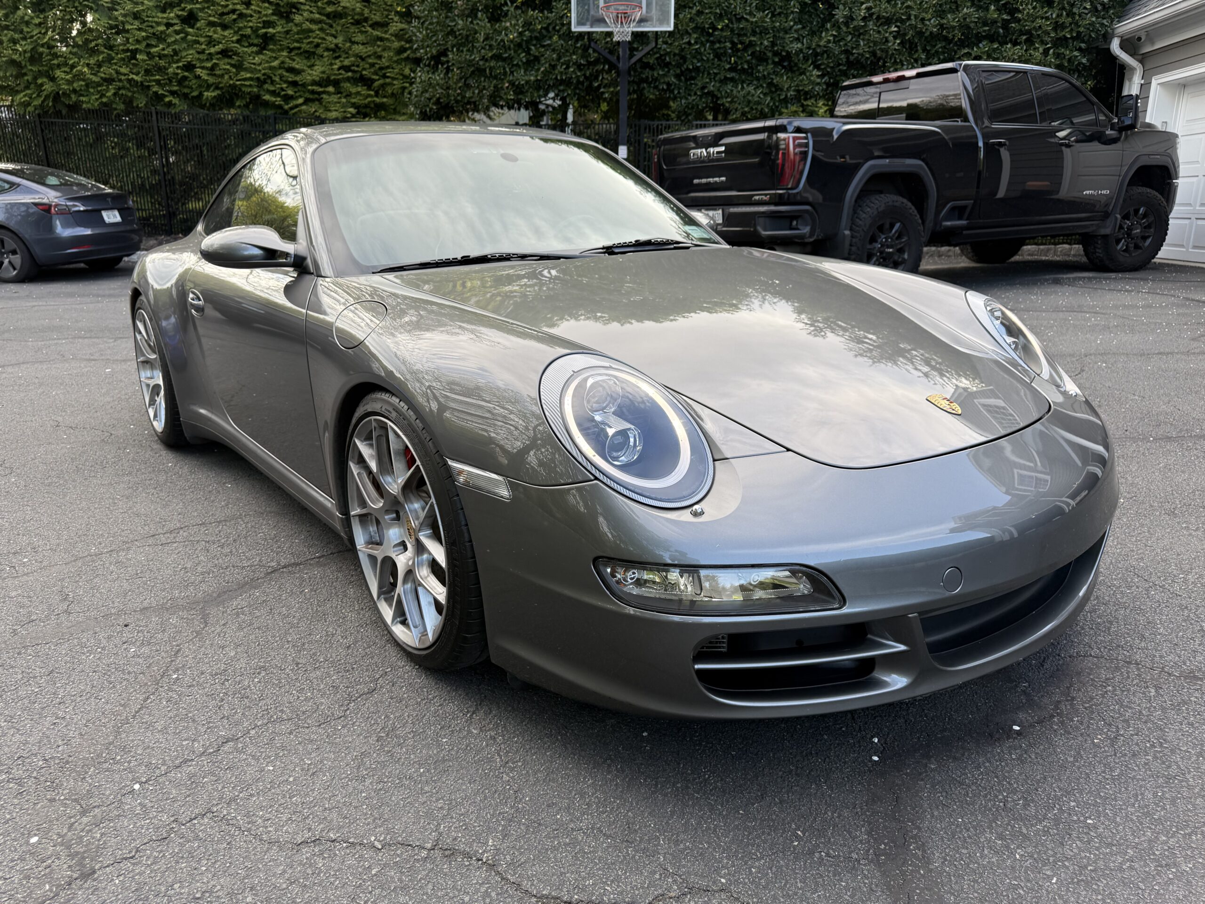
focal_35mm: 24
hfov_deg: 71.6
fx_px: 835
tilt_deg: -15.6
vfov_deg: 56.8
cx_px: 602
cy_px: 452
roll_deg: -0.4
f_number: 1.78
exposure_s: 1/440
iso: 80
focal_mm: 6.76
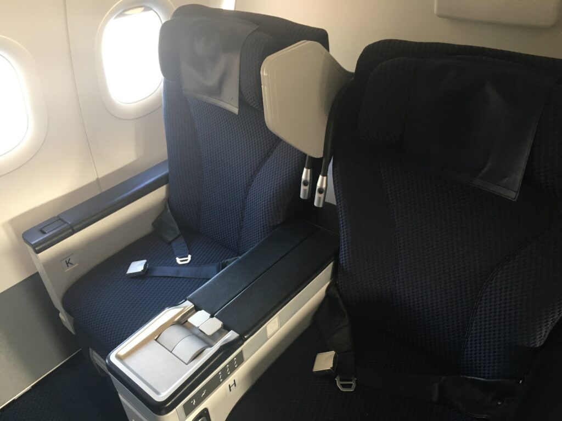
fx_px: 471
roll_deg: +5.3
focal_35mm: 29
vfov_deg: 48.2
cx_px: 281
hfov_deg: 61.7
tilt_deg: -33.4
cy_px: 210
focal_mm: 4.15
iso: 100
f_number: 2.2
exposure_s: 1/30
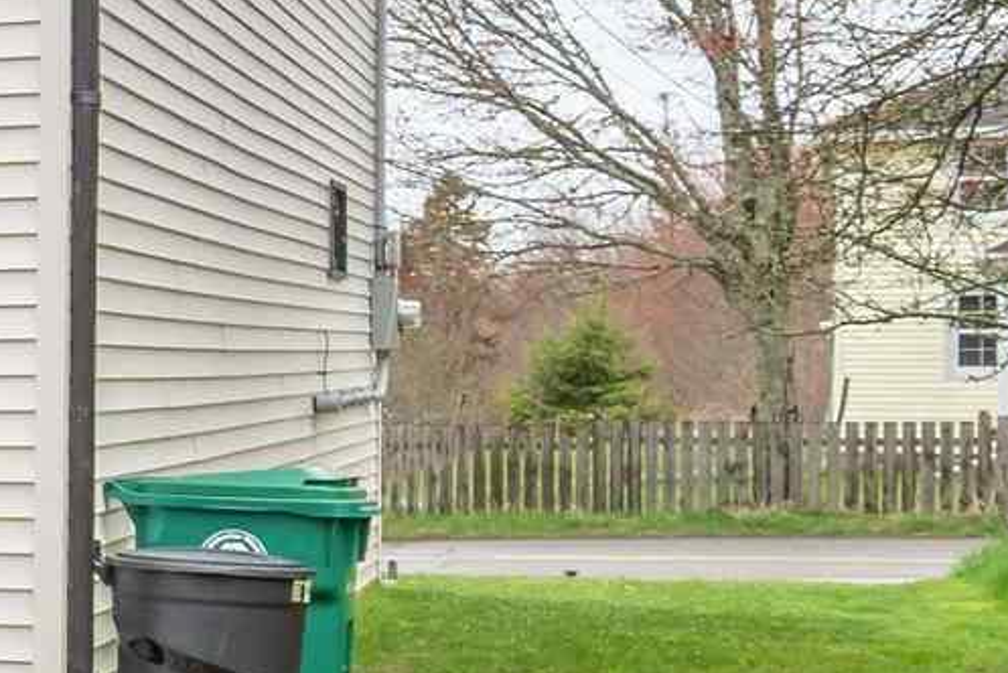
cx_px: -1209
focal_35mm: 105
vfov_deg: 13.0
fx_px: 2942
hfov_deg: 14.7
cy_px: 535
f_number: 5.6
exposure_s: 1/320
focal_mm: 17
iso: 200
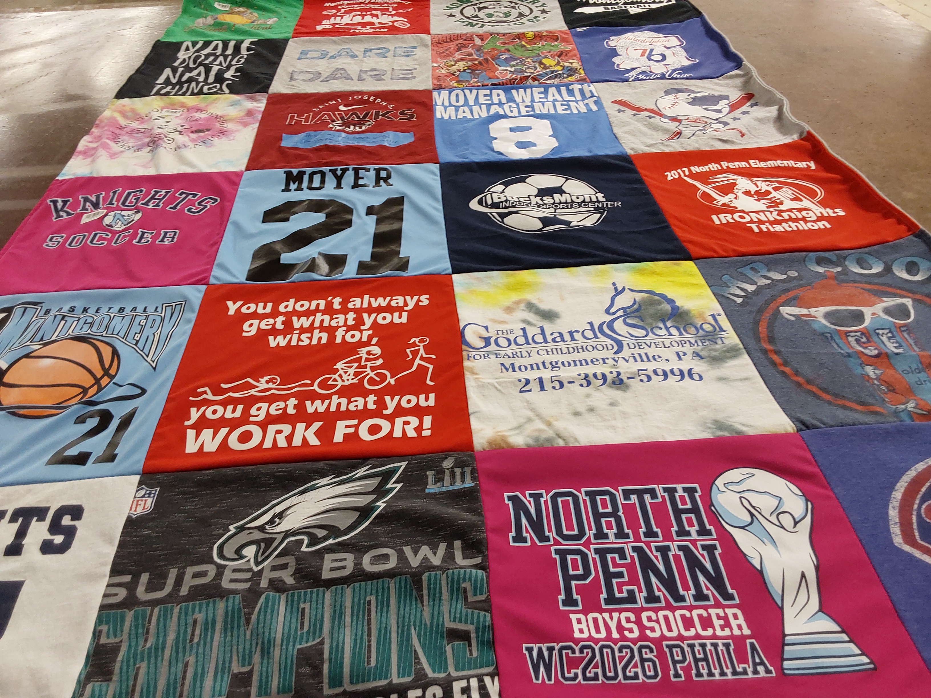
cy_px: 349
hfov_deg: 63.4
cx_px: 466
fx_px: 753
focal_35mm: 28
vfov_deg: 49.7
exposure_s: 1/50
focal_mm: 2.91
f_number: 1.9
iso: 80
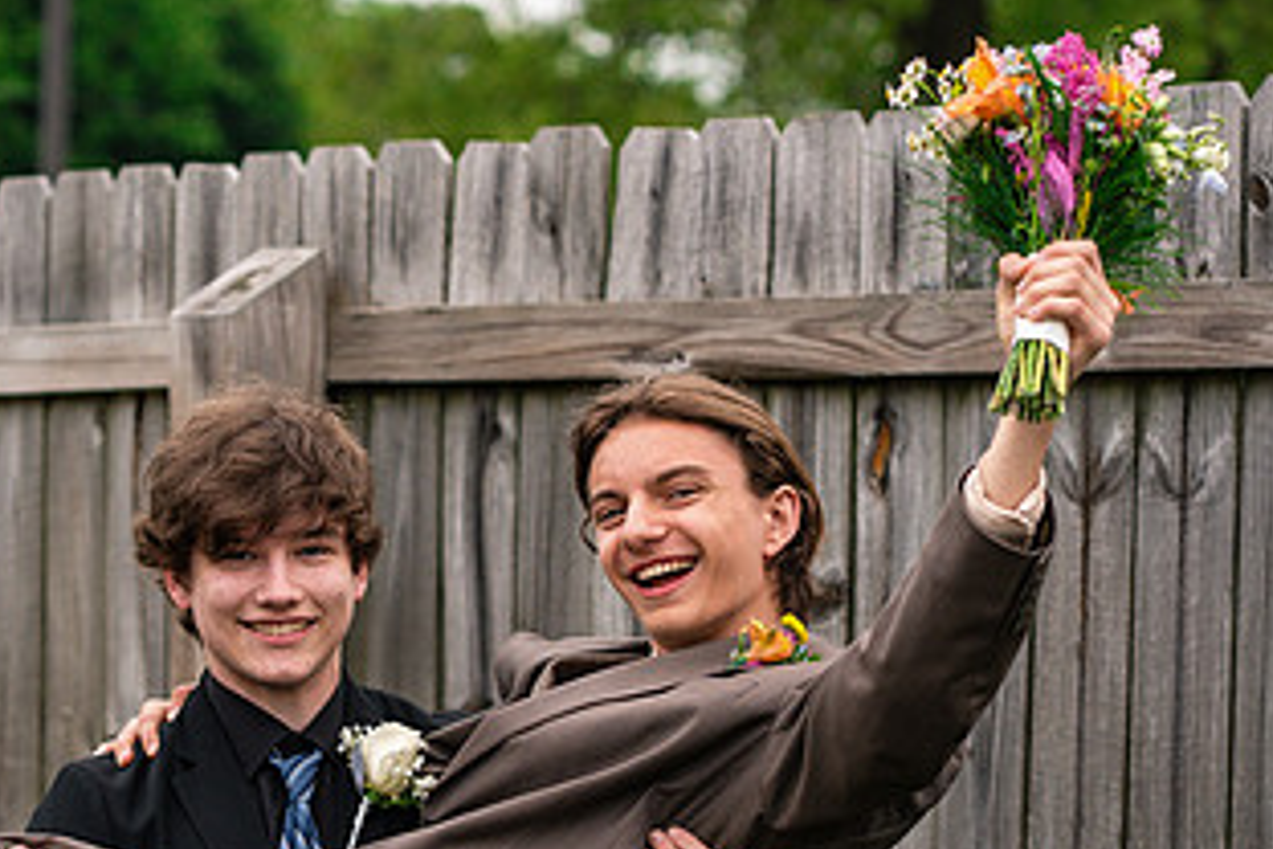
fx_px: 5587
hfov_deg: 13.0
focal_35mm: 158
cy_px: 680
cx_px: 375
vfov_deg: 8.7
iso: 400
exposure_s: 1/1000
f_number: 3.5
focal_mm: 85
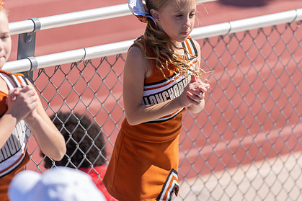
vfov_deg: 5.4
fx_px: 2138
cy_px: 85
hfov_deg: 8.1
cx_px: 158
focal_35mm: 255
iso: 100
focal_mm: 184
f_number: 2.8
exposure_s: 1/1250
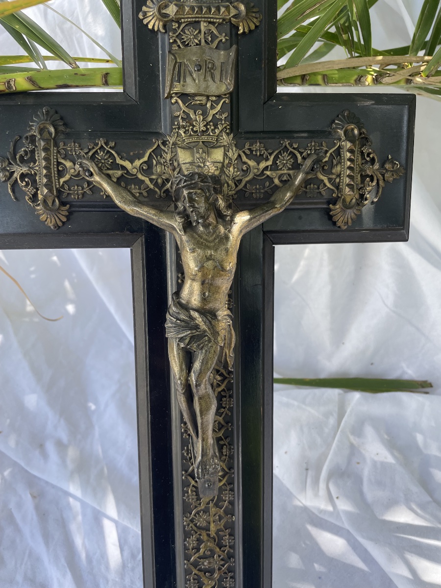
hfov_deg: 53.1
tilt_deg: -51.6
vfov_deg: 67.3
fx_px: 442
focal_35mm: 26
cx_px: 220
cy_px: 294
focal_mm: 4.2
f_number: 1.6
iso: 32
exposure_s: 1/275
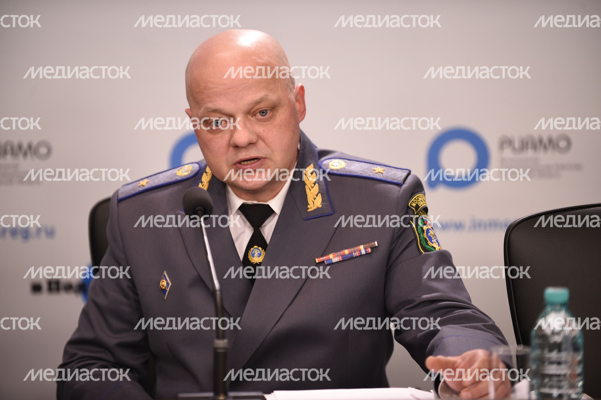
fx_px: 2920
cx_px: 300
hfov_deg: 11.8
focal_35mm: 175
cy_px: 200
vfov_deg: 7.8
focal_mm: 175
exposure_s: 1/320
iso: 1600
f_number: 4
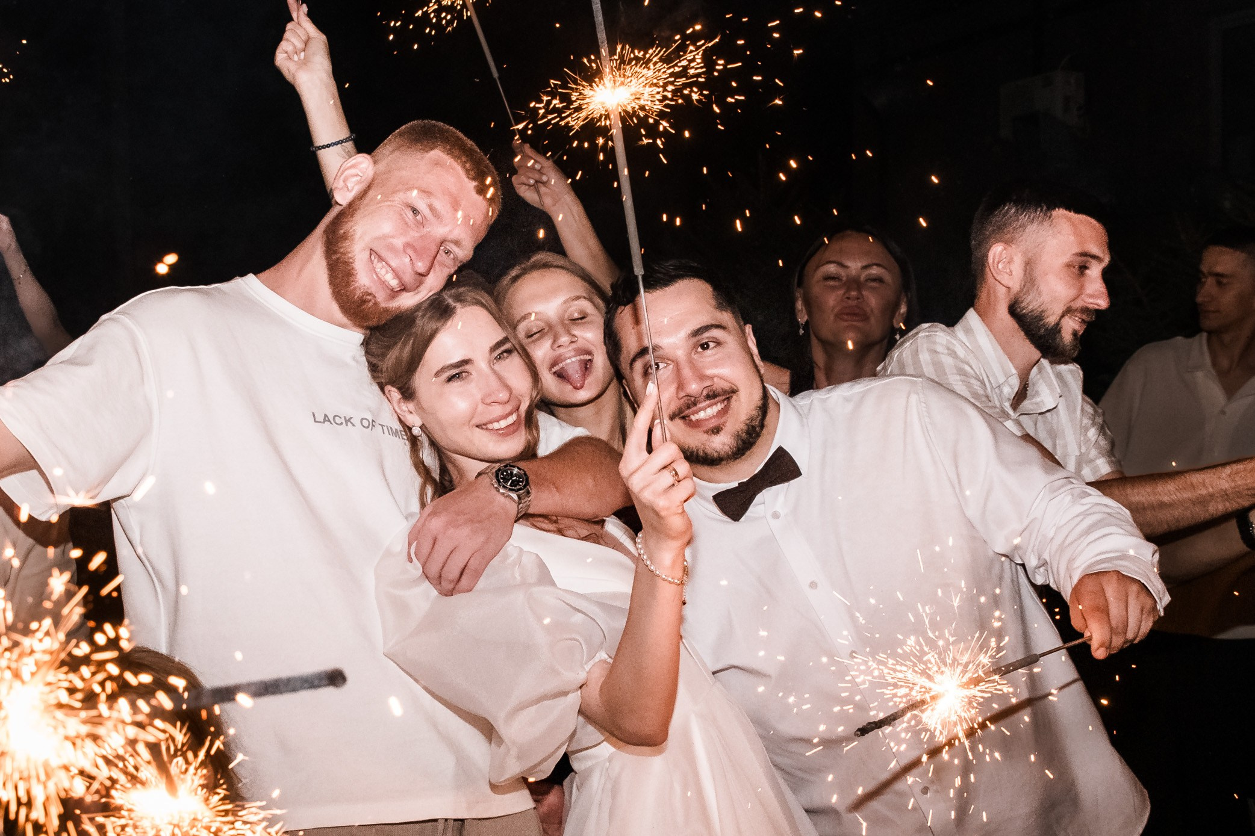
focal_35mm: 48
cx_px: 469
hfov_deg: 41.2
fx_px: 1657
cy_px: 477
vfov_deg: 28.3
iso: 1000
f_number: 9
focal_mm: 24
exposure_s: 1/250
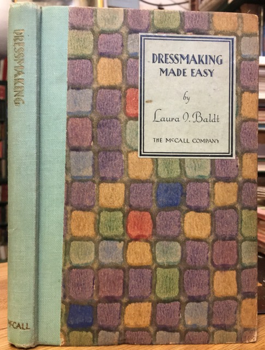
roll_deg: -0.4
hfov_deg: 48.6
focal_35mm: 29
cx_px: 132
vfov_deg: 61.4
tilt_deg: +0.2
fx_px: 294
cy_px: 175
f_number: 2.2
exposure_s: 1/33
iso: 250
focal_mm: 4.15
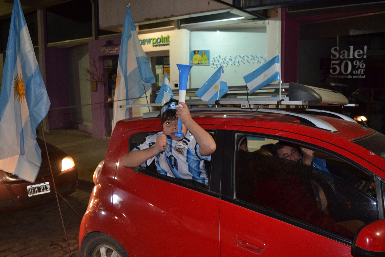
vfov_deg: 43.6
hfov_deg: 61.9
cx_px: 192
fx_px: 321
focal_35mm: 30
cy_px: 128
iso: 560
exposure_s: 1/60
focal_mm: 20
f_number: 3.8
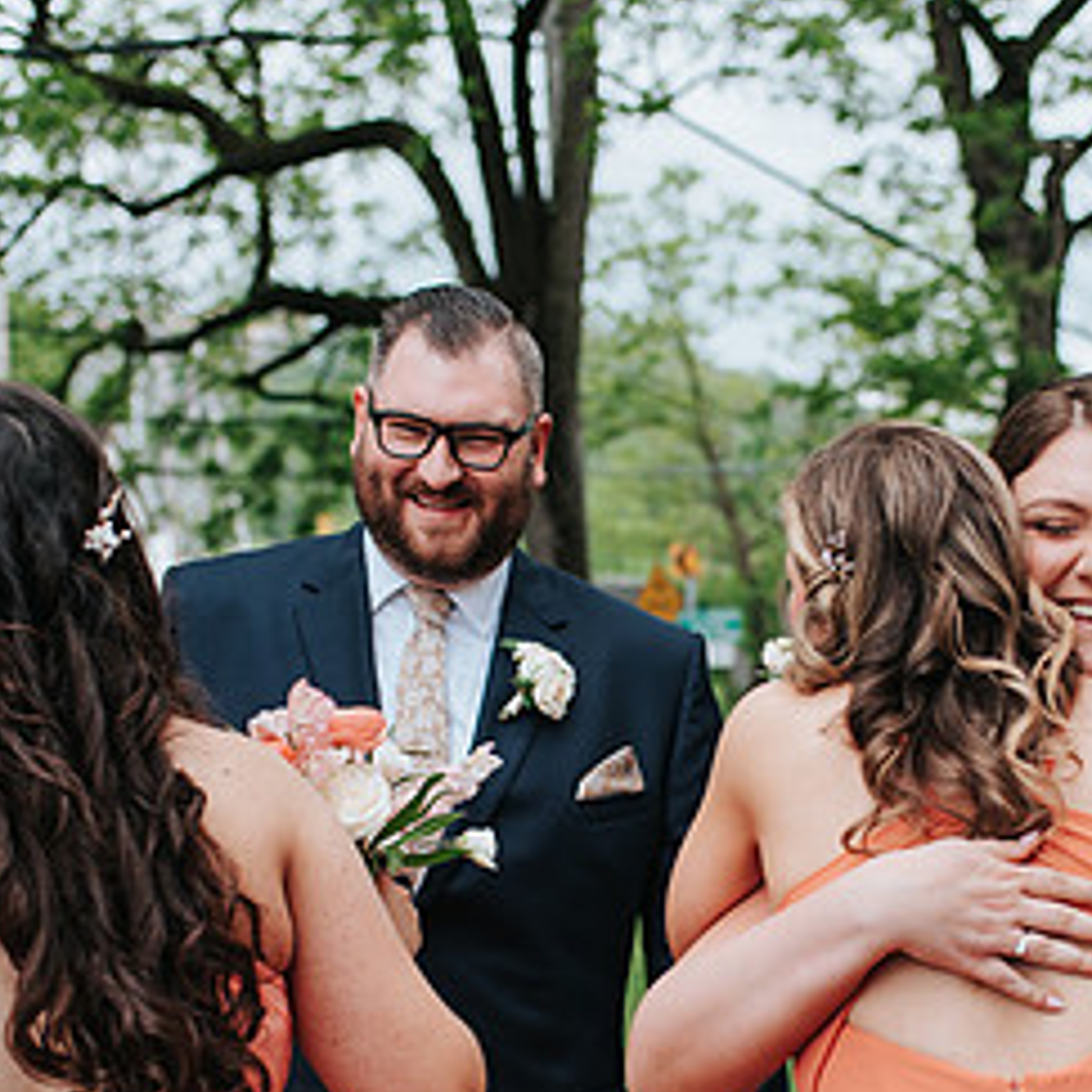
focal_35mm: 73
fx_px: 2605
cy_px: 802
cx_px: 620
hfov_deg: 23.7
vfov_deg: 23.5
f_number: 2.8
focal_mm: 35
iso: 110
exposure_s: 1/640
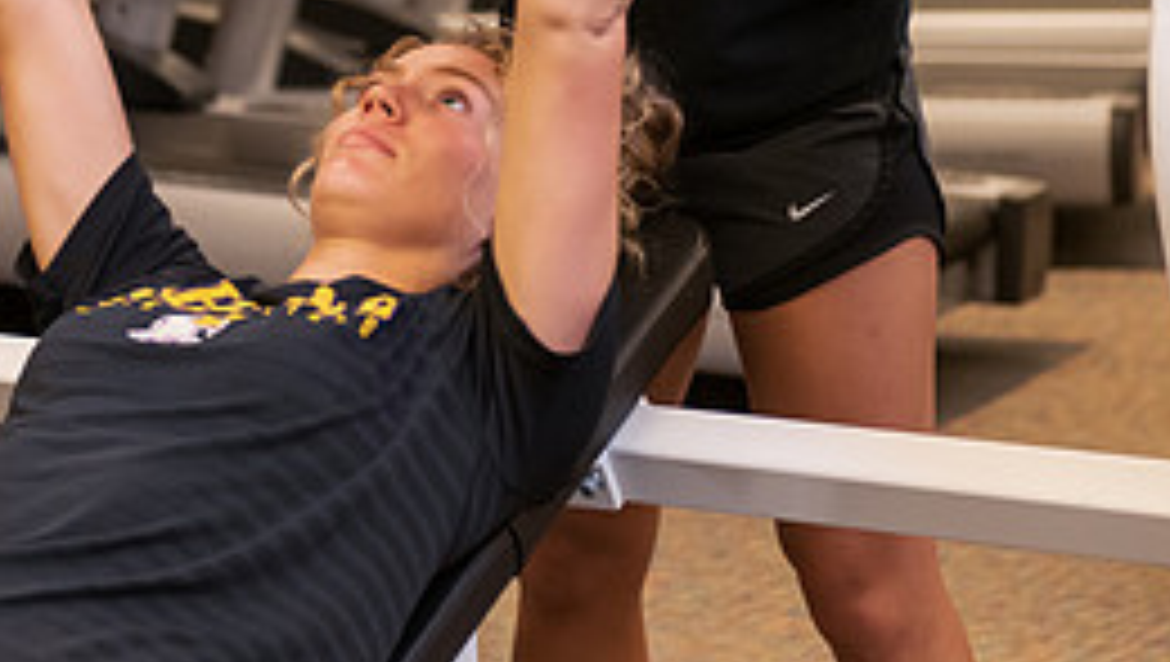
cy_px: -160
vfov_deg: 8.6
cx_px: 436
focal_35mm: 140
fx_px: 4349
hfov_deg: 15.3
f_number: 3.2
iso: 1000
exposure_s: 1/200
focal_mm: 60
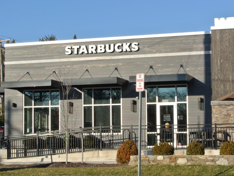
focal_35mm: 77
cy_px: 102
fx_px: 520
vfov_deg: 19.1
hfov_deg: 25.2
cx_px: 158
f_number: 16
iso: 100
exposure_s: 1/60
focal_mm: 20.3
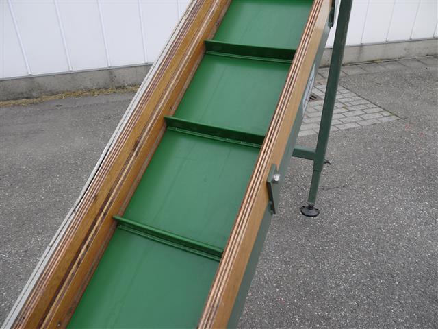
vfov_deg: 49.7
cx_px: 219
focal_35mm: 28
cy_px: 164
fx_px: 354
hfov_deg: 63.4
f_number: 5.6
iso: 100
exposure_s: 1/320
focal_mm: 14
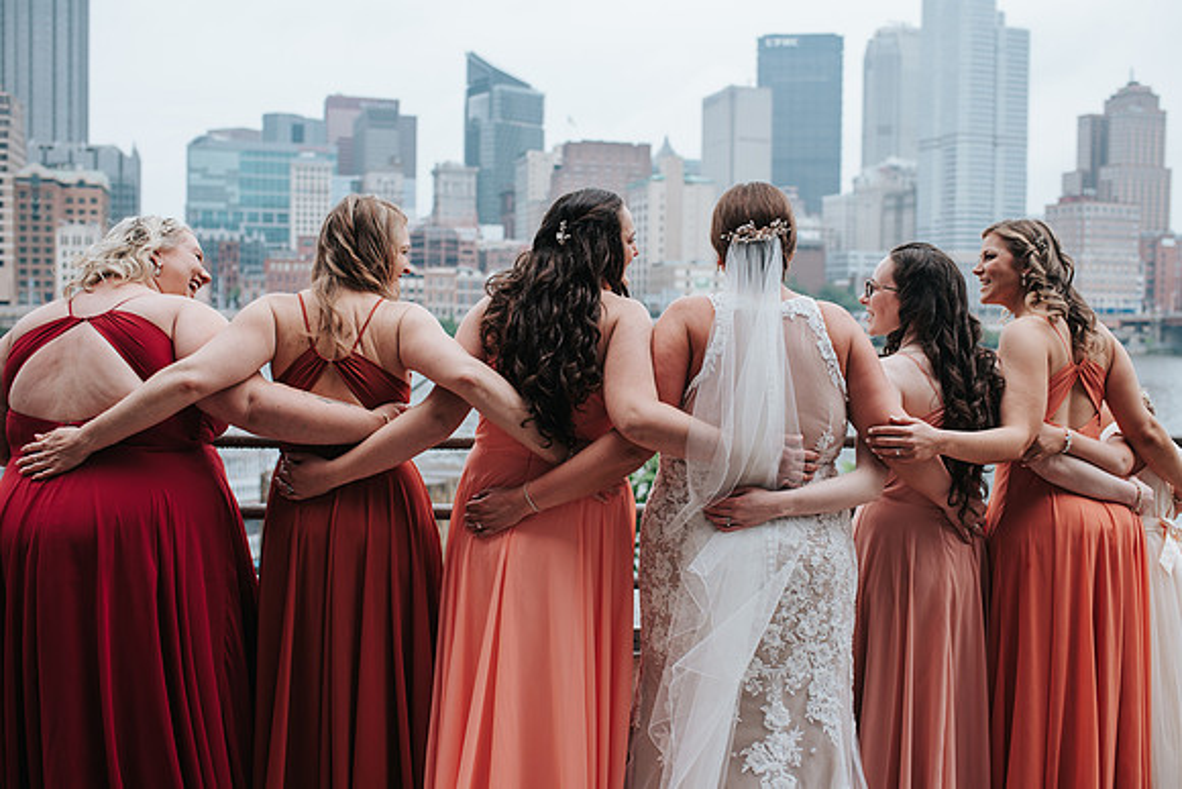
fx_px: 1217
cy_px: 371
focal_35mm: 37
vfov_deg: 35.9
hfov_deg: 51.8
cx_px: 626
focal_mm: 35
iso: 160
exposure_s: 1/800
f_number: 3.2
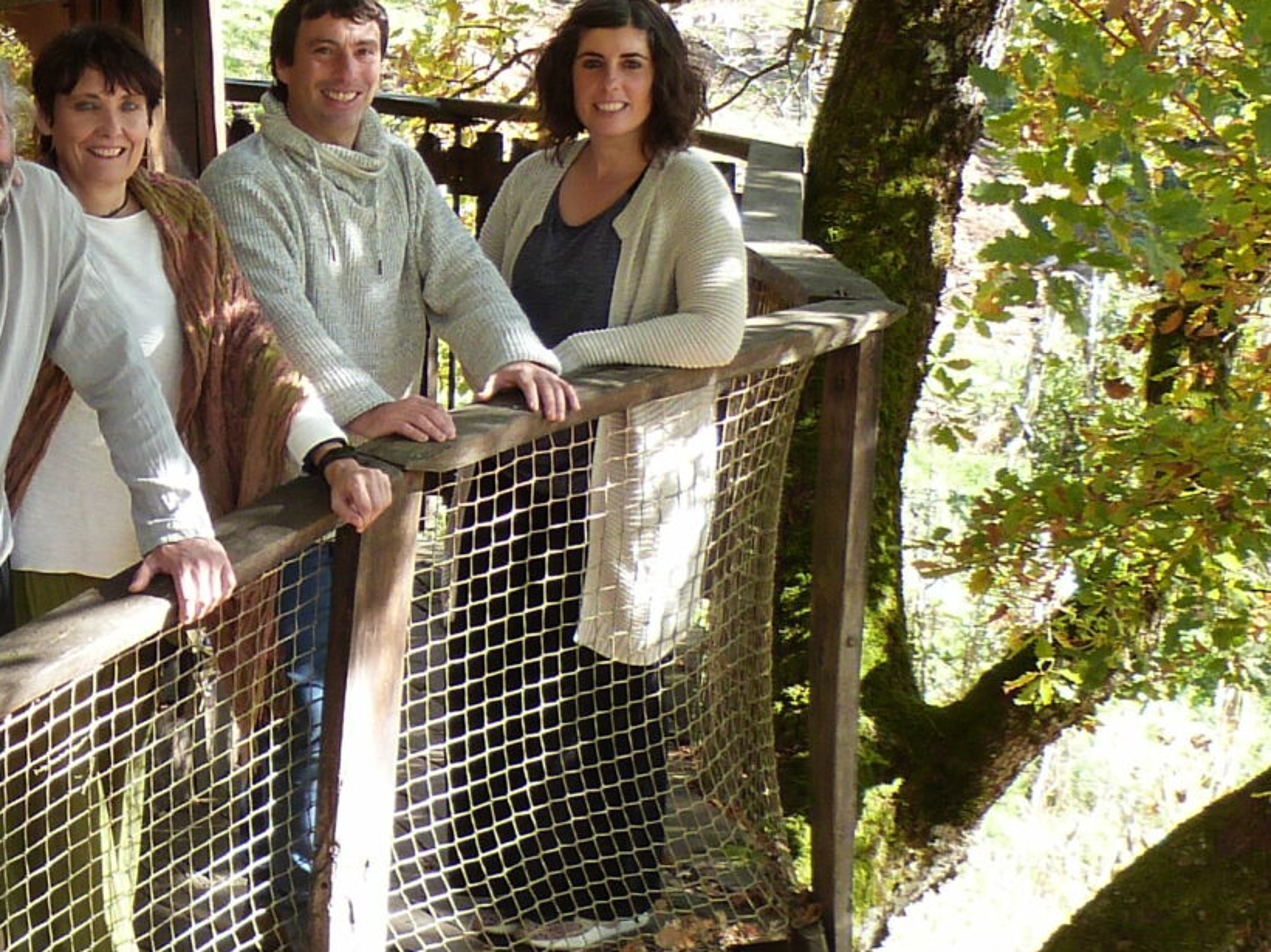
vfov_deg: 9.5
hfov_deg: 12.2
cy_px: 101
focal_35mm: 156
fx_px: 5725
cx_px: -451
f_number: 3.2
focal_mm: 9
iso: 100
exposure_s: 1/80
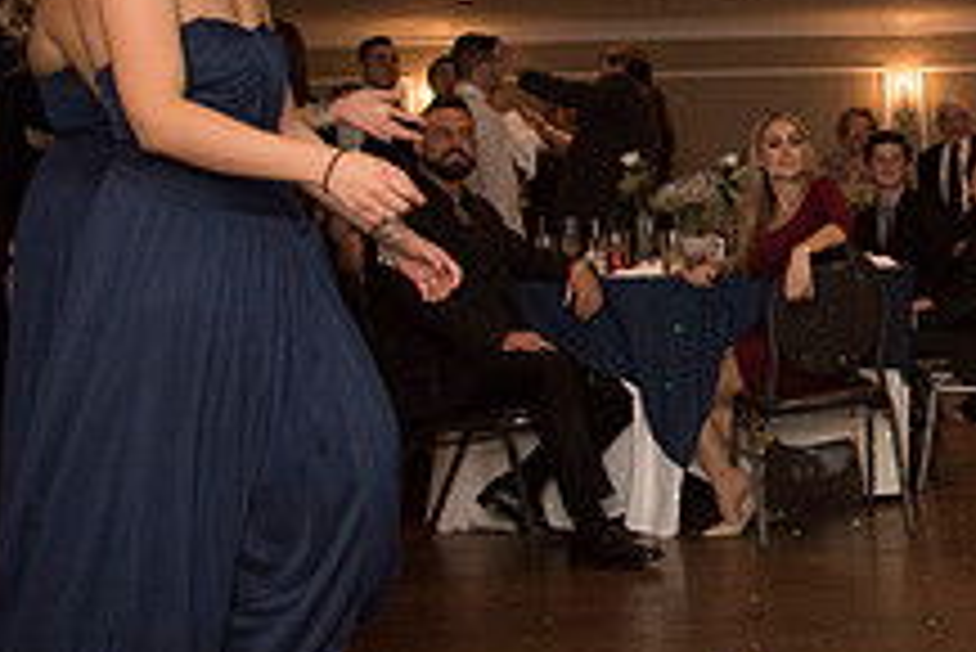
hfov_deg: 27.2
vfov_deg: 21.1
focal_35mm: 64
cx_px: 1214
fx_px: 1736
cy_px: 151
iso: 2000
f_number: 4
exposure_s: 1/200
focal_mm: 24
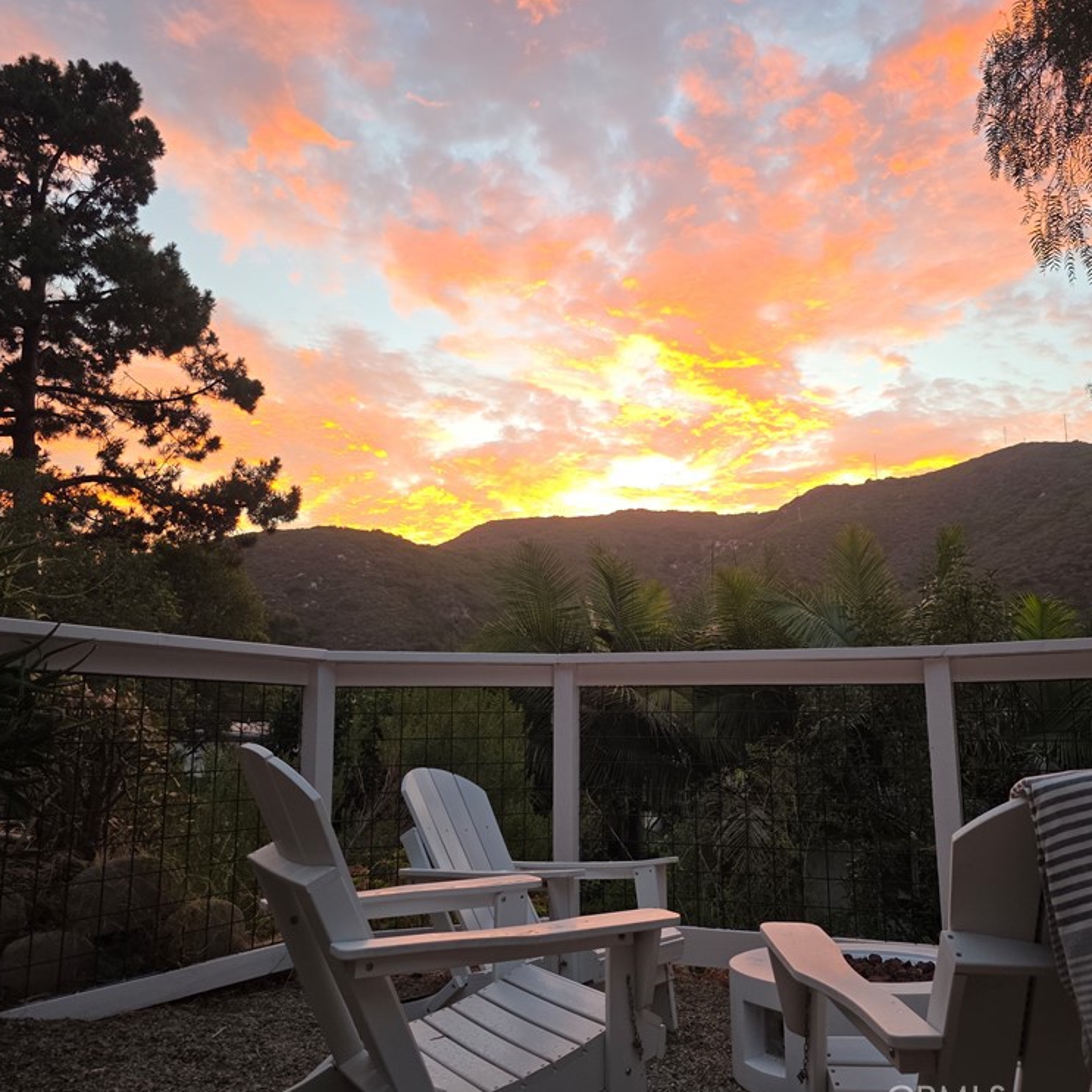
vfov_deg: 57.3
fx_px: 999
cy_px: 556
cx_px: 647
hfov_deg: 56.9
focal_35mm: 28
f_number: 1.7
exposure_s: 1/180
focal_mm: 6.3
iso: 125
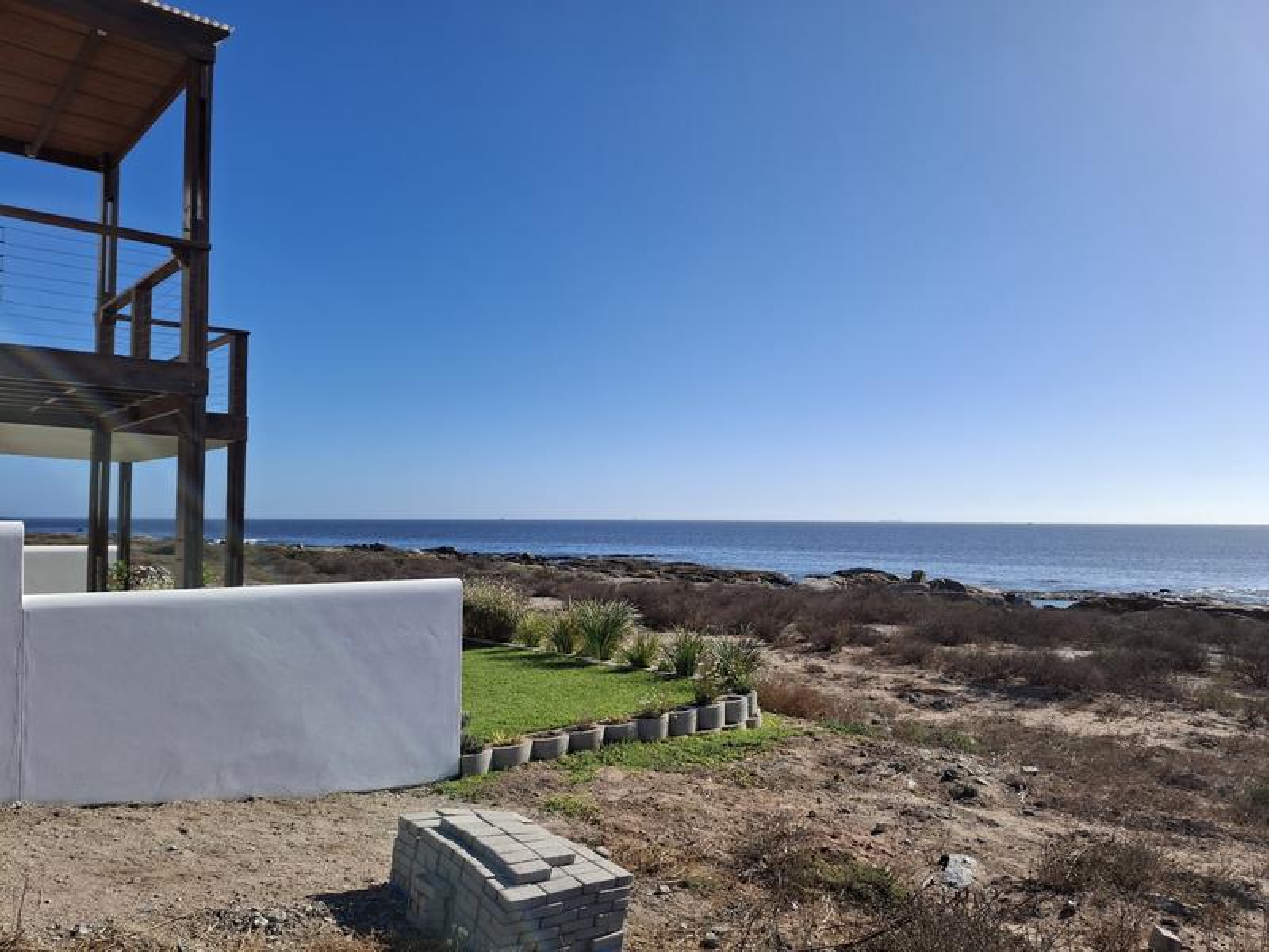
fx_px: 916
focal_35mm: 25
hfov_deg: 69.4
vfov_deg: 54.9
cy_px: 476
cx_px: 634
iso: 32
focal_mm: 4.69
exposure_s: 1/2770
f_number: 1.8
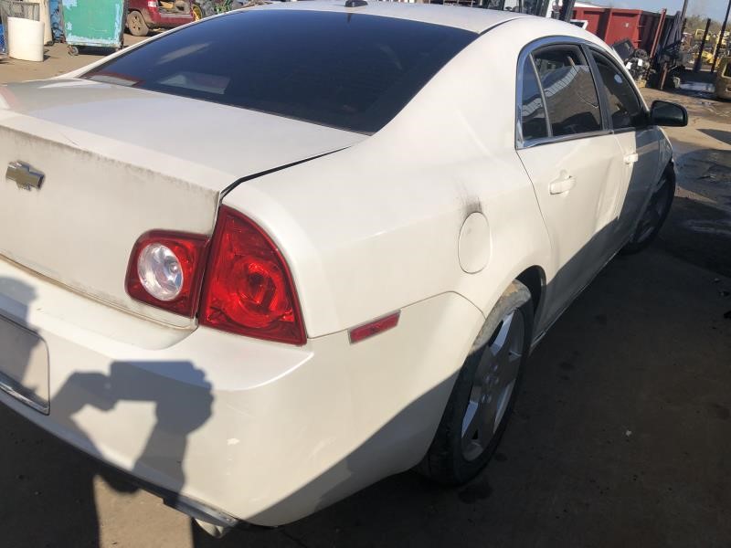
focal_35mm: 28
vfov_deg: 49.7
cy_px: 274
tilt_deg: -23.8
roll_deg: -3.9
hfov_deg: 63.4
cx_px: 366
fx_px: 591
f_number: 1.8
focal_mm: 3.99
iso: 25
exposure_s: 1/4808
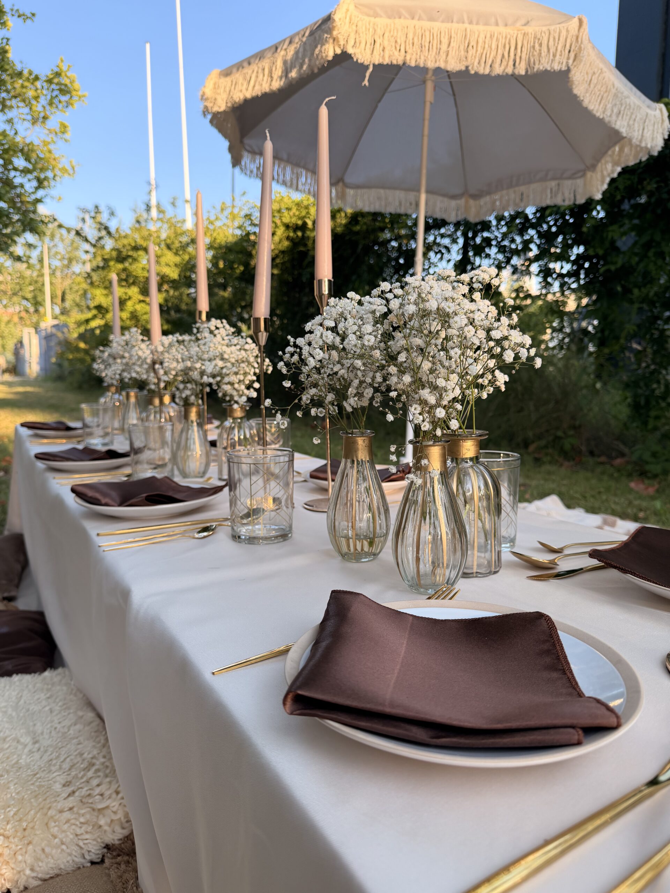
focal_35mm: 24
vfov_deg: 71.6
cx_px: 335
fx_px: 619
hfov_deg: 56.8
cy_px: 446
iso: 100
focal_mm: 6.76
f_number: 1.78
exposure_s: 1/440
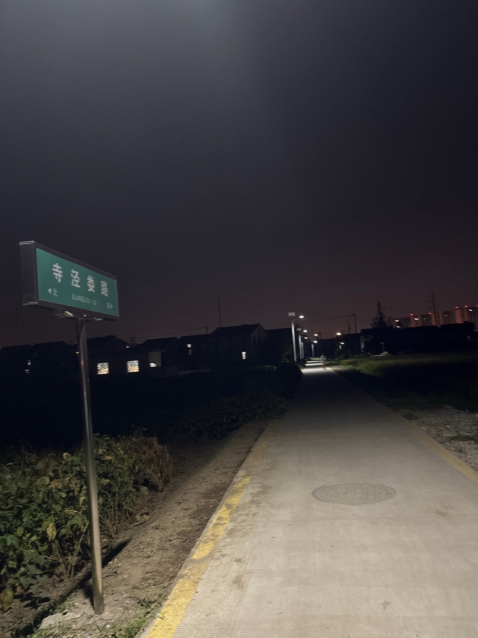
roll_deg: +3.5
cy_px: 319
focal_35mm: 26
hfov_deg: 53.1
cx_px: 239
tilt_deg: +5.7
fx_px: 479
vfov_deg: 67.3
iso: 1250
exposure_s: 1/15
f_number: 1.6
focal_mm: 5.96
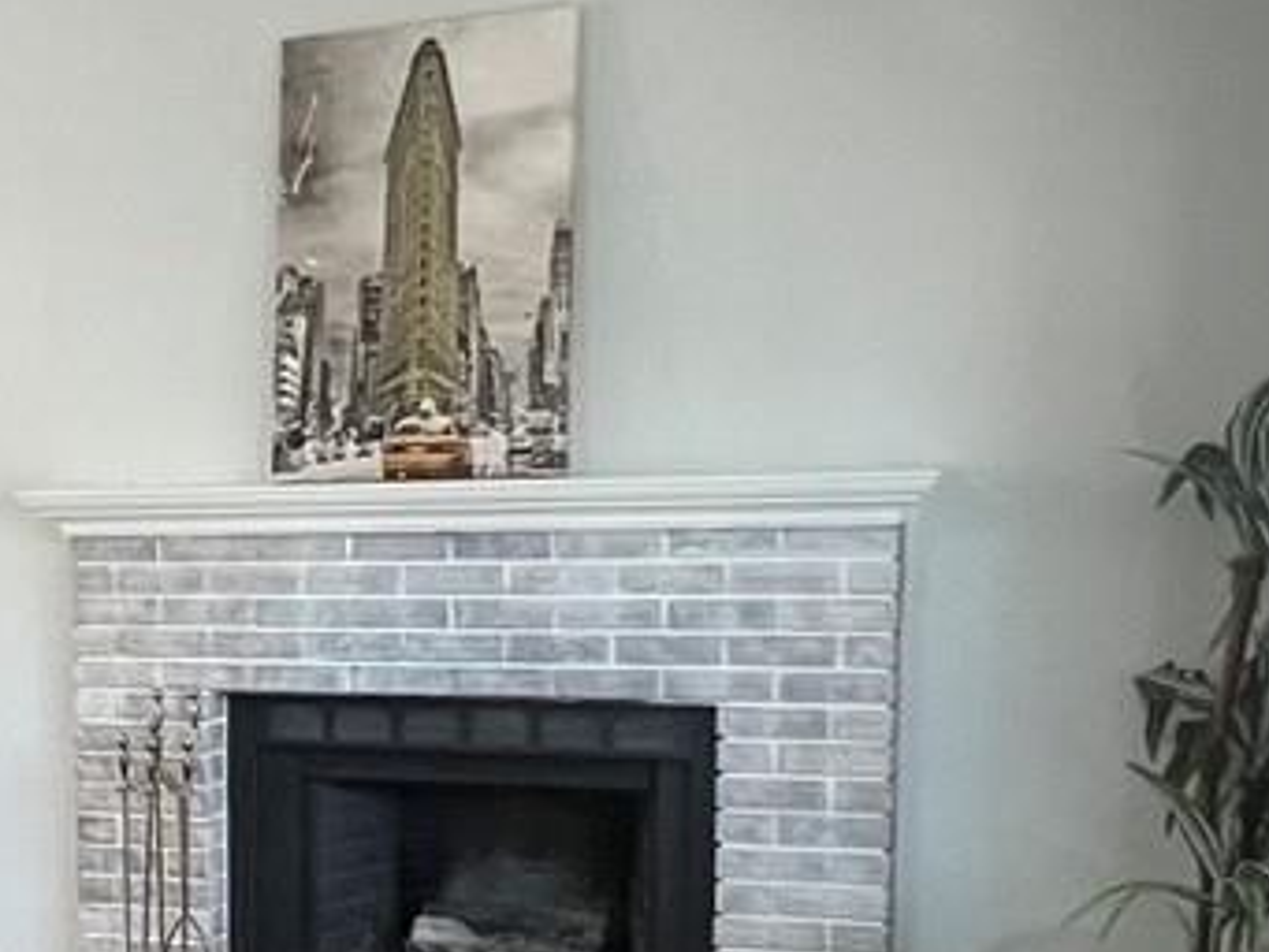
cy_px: 788
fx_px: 2237
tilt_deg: -6.5
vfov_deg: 23.6
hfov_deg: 29.3
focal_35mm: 61
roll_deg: +1.6
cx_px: -41
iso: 160
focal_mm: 1.57
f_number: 1.8
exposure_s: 1/120
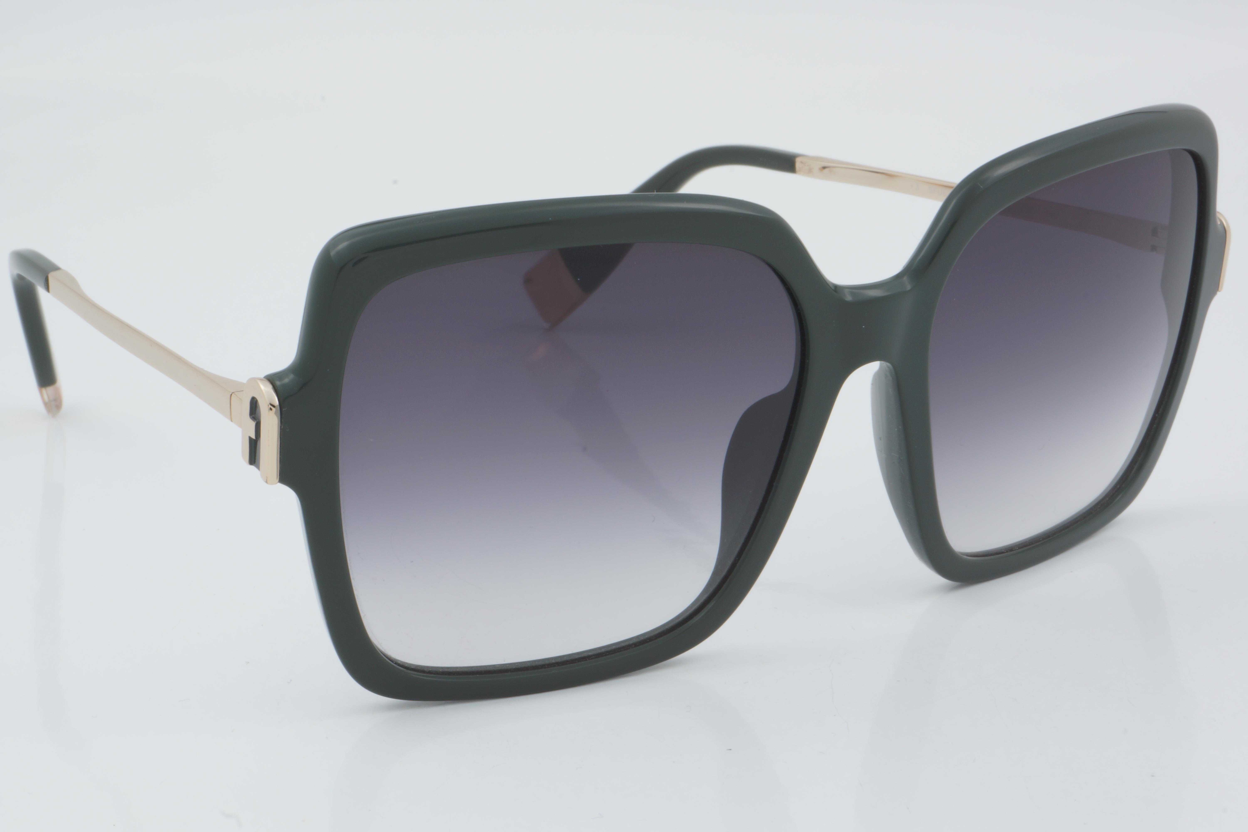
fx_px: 2600
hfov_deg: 27.0
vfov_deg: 18.2
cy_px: 416
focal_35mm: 75
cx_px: 624
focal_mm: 50
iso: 100
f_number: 32
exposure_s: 1/3
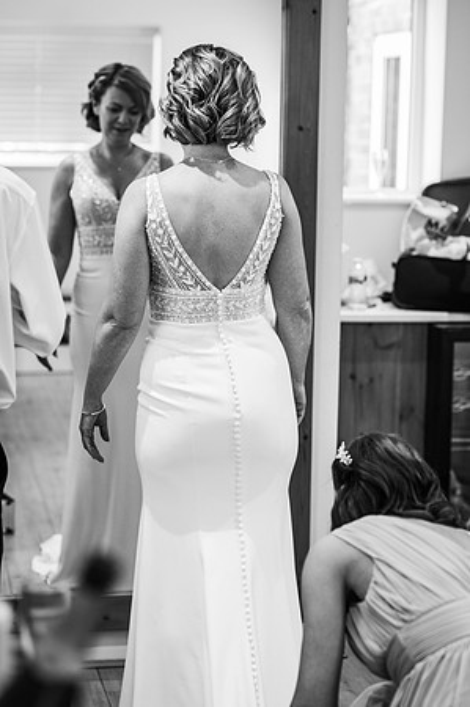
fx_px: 1668
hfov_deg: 16.0
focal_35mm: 85
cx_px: 235
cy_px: 354
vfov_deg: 23.9
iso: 1000
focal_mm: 85
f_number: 3.2
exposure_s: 1/200
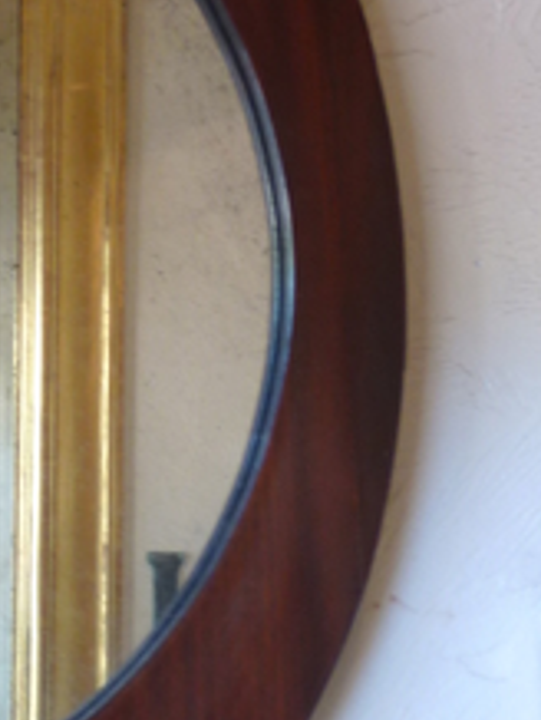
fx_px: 2225
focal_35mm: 107
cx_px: -211
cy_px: 306
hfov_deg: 13.3
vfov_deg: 18.3
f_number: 3.5
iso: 80
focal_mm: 5.7
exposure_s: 1/8
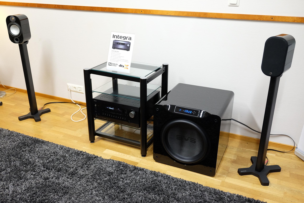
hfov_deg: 57.2
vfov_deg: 40.0
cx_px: 152
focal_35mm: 33
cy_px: 102
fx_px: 279
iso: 1250
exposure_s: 1/38
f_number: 3.2
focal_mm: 22.3
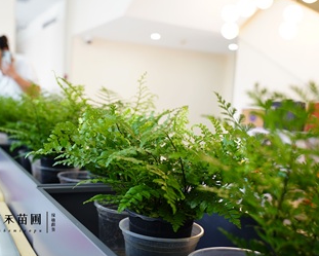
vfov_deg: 35.5
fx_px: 397
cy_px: 160
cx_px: 110
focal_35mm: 42
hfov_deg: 43.3
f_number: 2.8
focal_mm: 29
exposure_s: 1/125
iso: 800
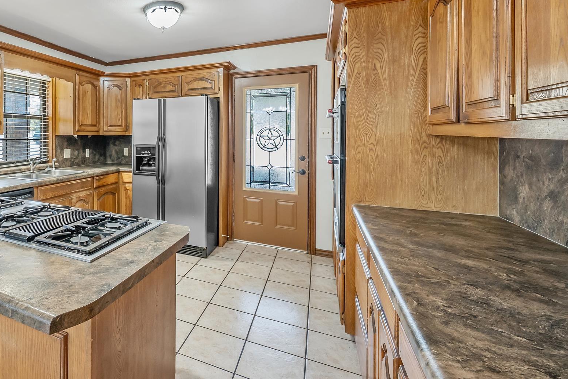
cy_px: 139
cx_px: 123
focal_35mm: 21
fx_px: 331
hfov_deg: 73.7
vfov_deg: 58.6
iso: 800
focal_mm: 13
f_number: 8
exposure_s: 1/8
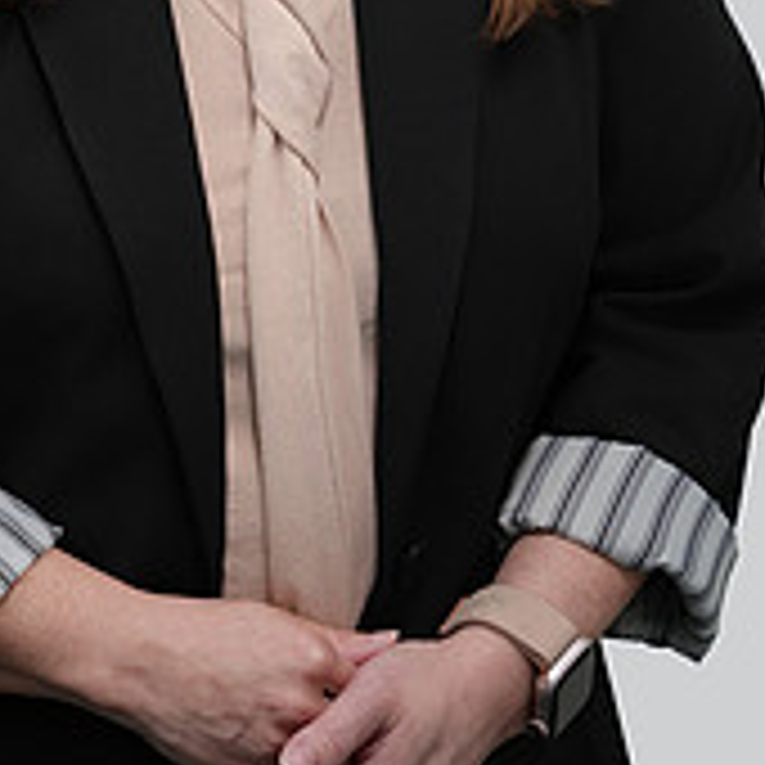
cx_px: 171
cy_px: -122
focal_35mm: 146
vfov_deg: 11.7
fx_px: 3650
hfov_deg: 11.9
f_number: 4
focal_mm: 65
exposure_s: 1/160
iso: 1600
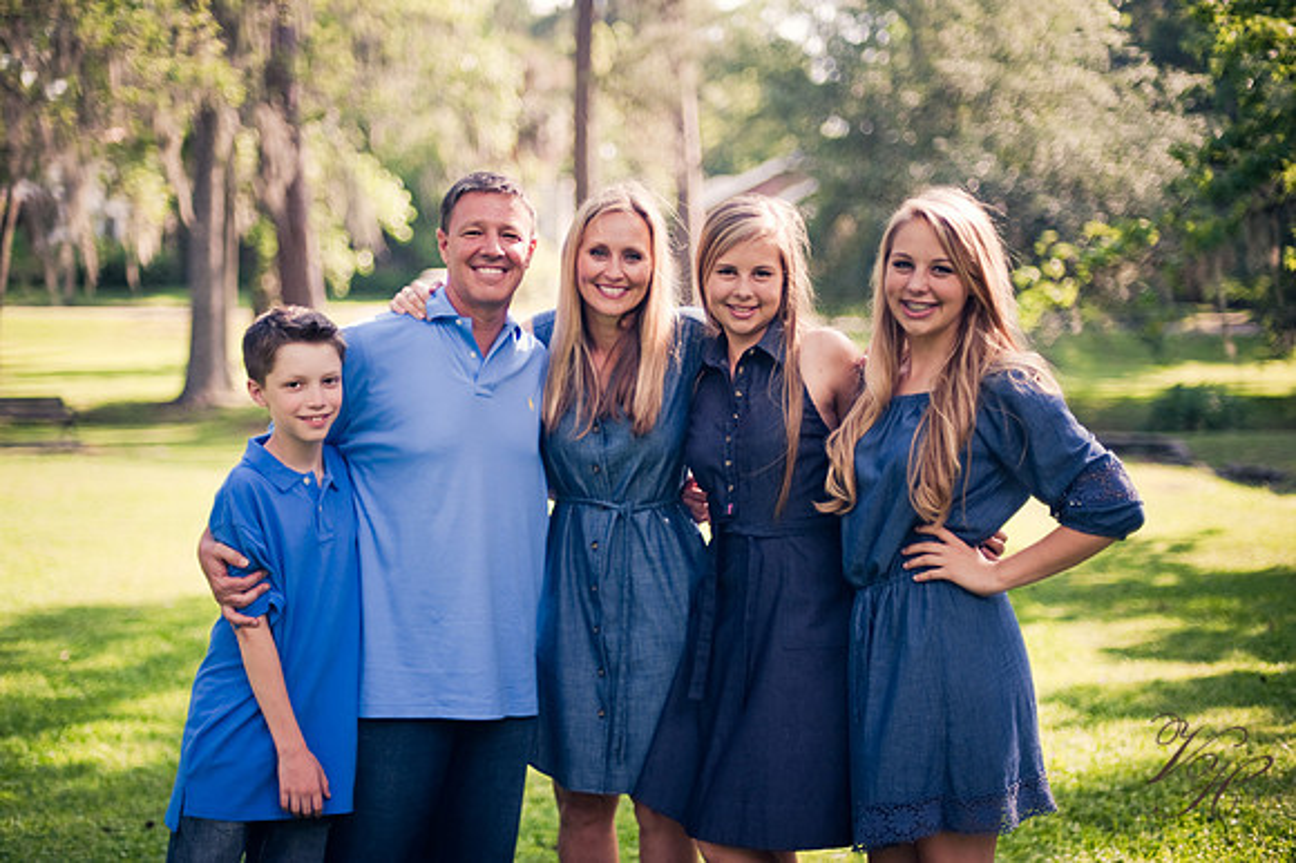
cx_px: 648
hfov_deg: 39.6
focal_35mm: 50
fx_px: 1799
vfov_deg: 27.0
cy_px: 432
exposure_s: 1/1600
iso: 200
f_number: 1.4
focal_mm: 50
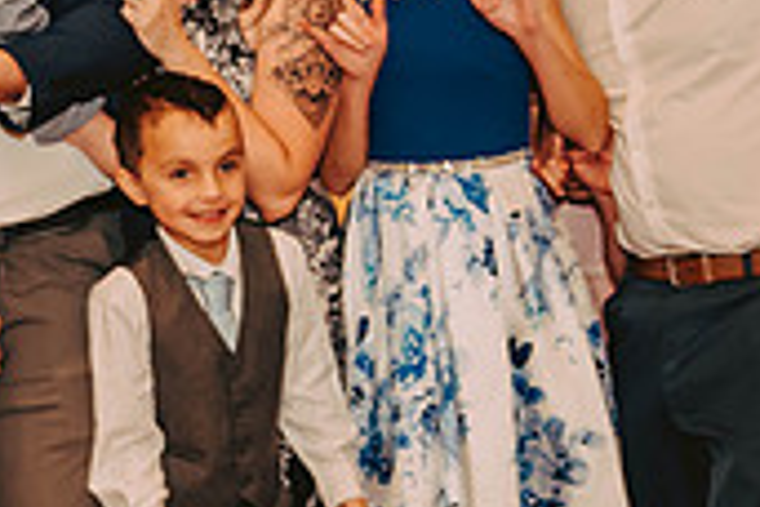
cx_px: -76
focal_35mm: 149
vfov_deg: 9.2
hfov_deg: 13.5
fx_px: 3145
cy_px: 158
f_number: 2.8
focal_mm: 44
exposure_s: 1/60
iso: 500
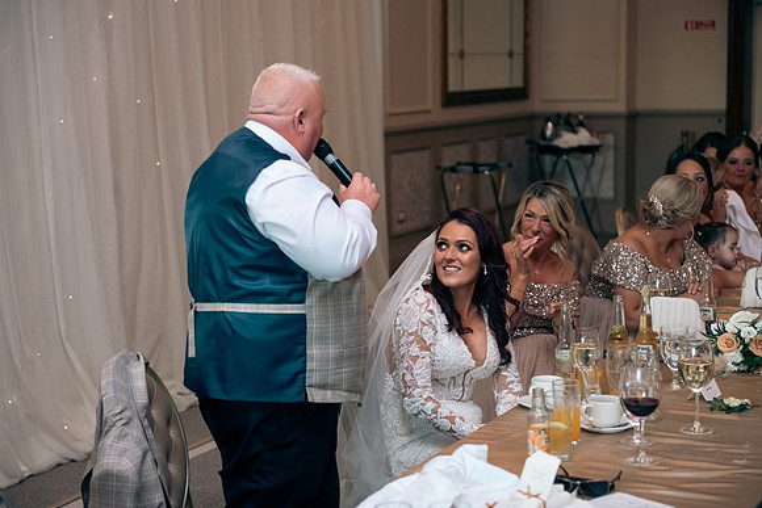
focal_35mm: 70
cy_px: 254
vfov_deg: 19.5
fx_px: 1482
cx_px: 381
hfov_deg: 28.8
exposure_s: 1/160
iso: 1000
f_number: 3.5
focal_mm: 70
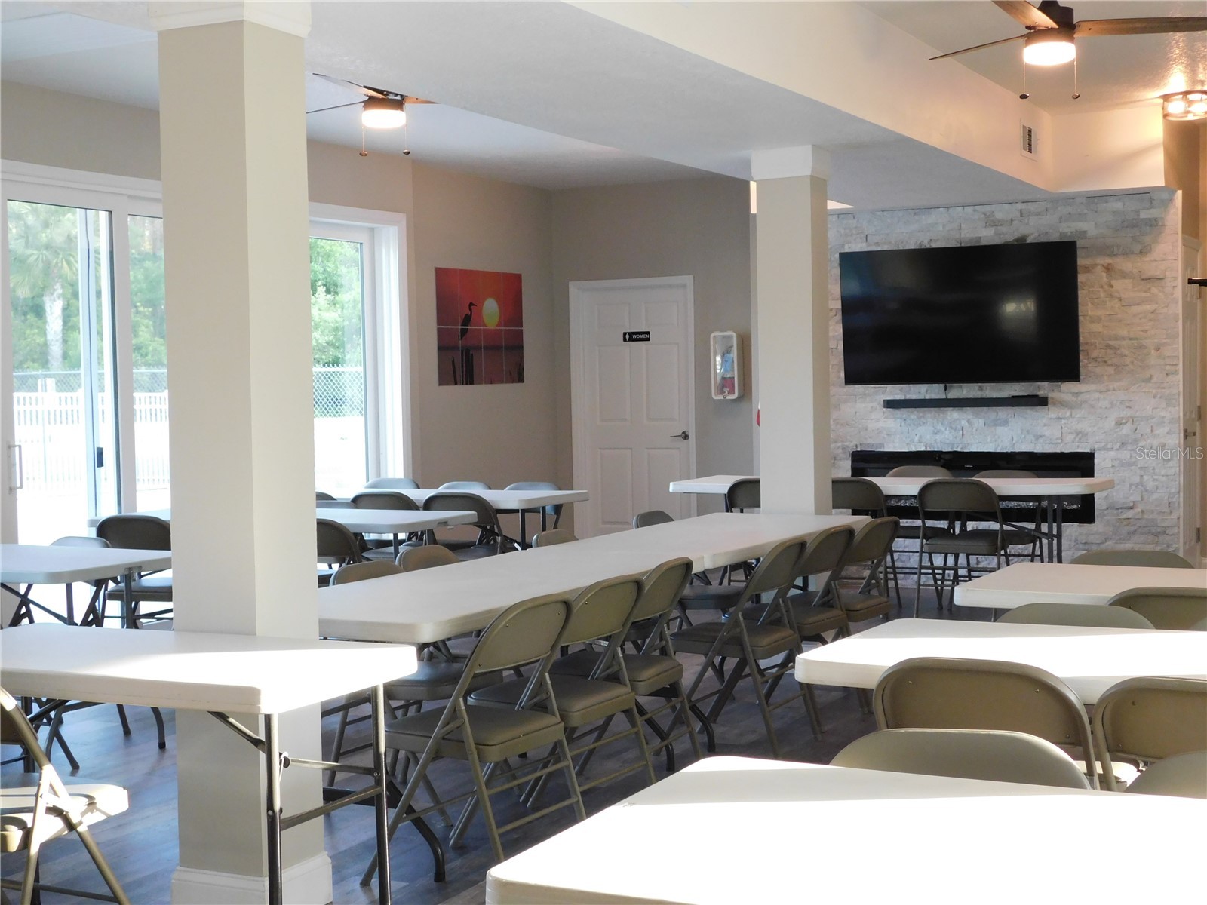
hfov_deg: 37.5
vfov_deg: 28.6
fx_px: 1778
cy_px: 452
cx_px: 604
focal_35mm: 51
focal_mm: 9
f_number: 3.8
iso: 360
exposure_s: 1/30
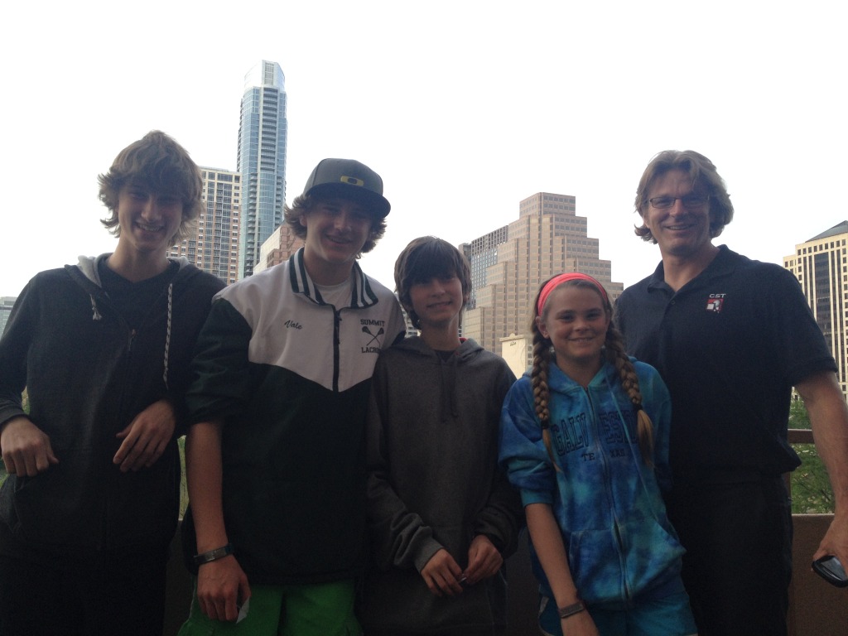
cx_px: 424
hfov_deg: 52.6
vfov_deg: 40.7
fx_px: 857
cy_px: 318
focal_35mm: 35
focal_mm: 4.28
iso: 64
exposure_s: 1/120
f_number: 2.4
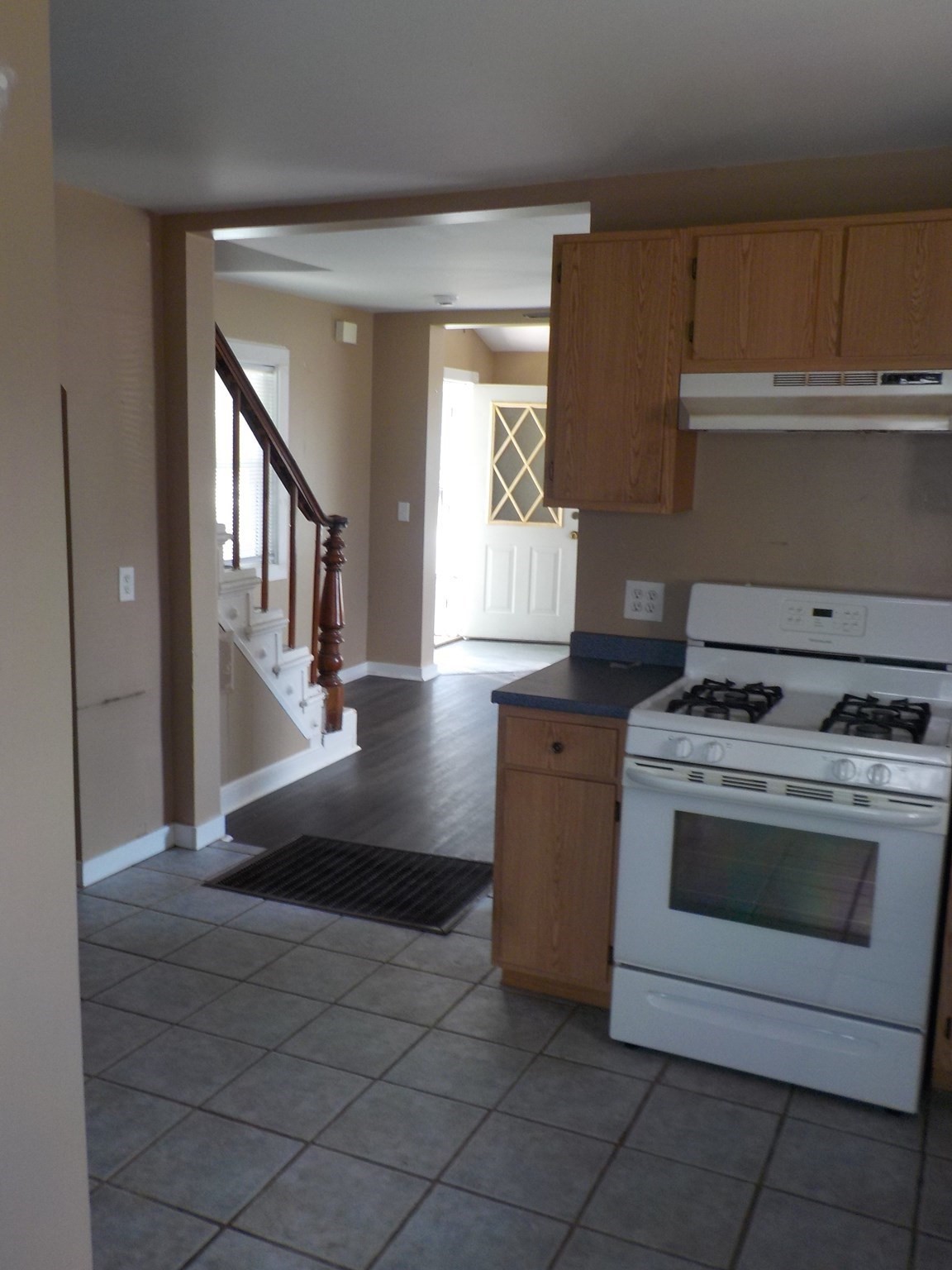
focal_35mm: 30
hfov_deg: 46.8
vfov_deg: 60.0
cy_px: 635
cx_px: 476
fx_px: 1100
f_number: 3.3
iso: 140
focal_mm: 4.1
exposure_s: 1/30
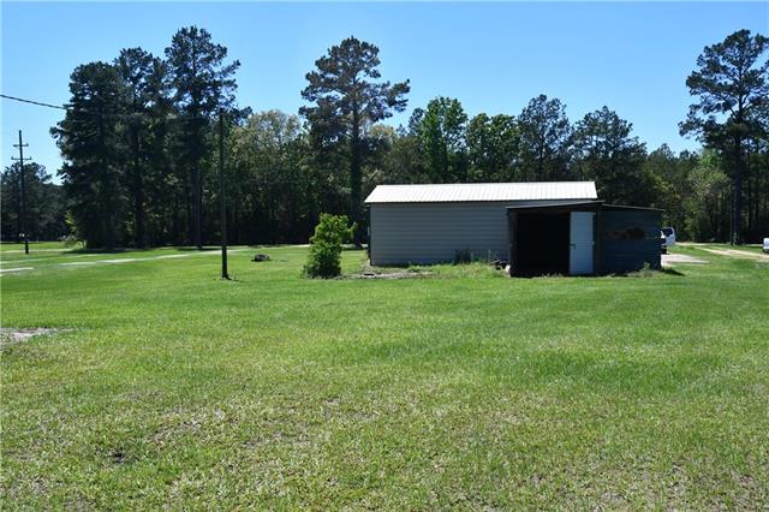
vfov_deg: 36.8
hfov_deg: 53.2
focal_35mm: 36
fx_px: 769
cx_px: 384
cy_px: 256
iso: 125
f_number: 8
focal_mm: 24
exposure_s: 1/250
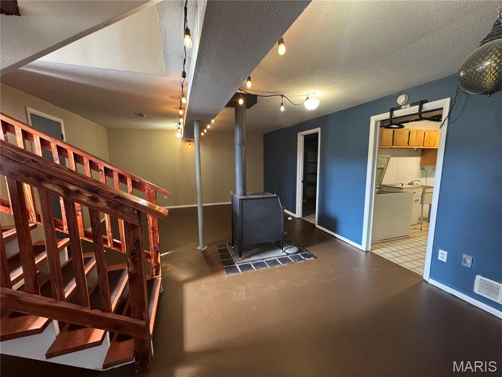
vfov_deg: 85.7
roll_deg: +0.4
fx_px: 203
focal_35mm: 14
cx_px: 251
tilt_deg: -8.9
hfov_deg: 102.1
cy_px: 188
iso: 640
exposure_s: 1/60
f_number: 2.2
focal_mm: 2.22
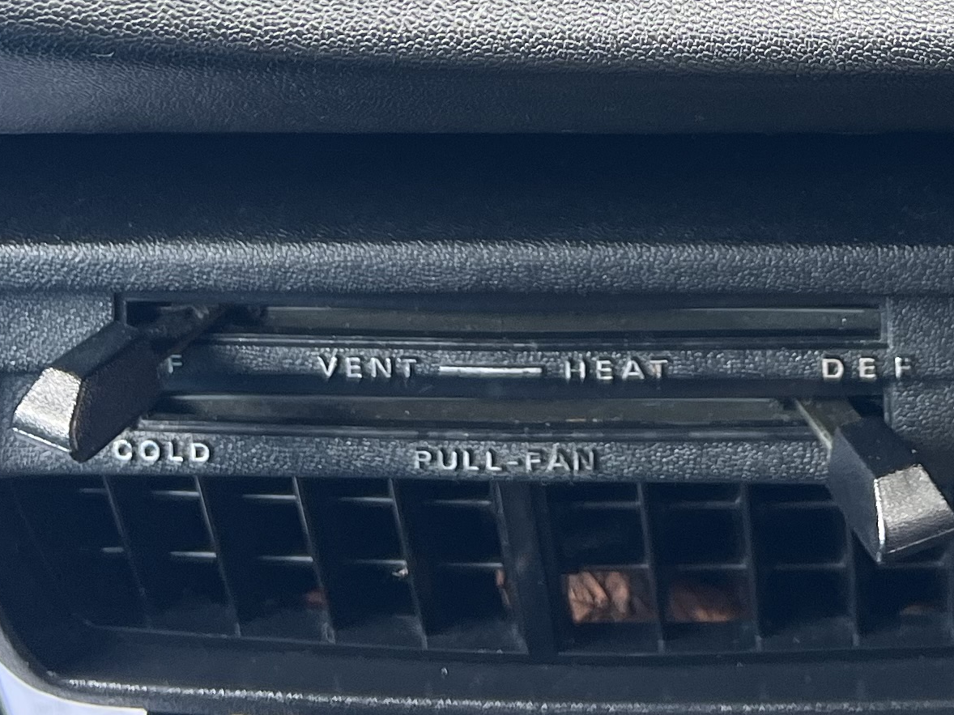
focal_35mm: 89
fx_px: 2452
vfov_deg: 15.3
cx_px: 649
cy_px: -373
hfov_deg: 21.9
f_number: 1.5
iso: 80
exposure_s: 1/121
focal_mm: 5.7
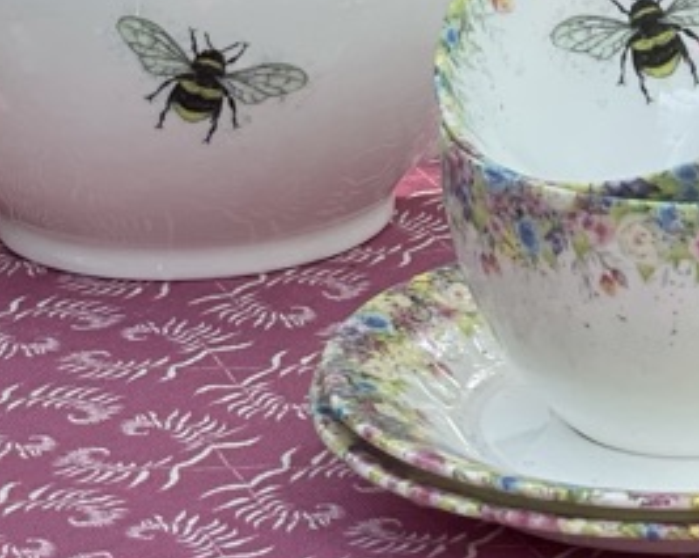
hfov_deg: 9.7
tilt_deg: -7.1
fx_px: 4030
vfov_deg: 7.7
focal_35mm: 195
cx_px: 966
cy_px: -440
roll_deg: -1.4
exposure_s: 1/470
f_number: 2
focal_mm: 6
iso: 32
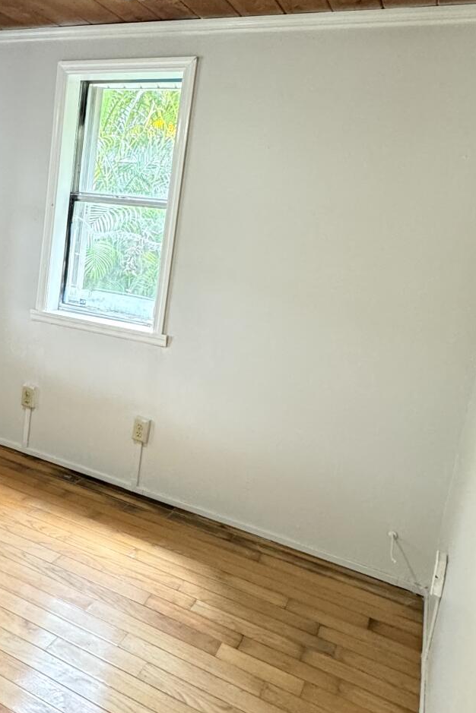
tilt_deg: -10.4
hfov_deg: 40.4
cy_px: 313
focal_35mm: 31
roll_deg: -5.2
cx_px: 86
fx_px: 615
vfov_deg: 60.1
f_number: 2.2
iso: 400
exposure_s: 1/60
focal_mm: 2.22
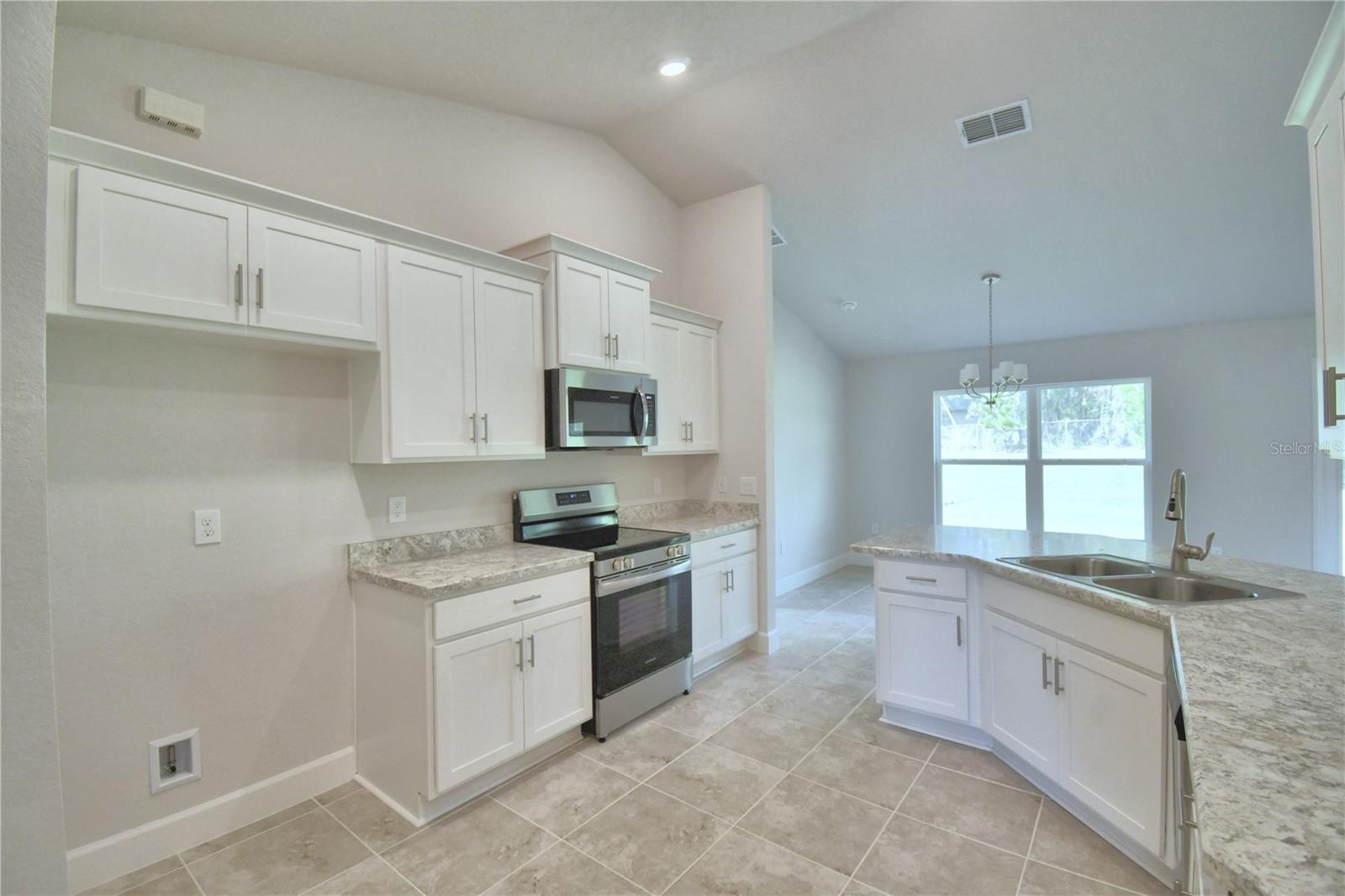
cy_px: 448
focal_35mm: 15
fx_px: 560
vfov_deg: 77.3
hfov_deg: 100.4
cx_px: 672
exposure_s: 1/125
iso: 400
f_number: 4.5
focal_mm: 10
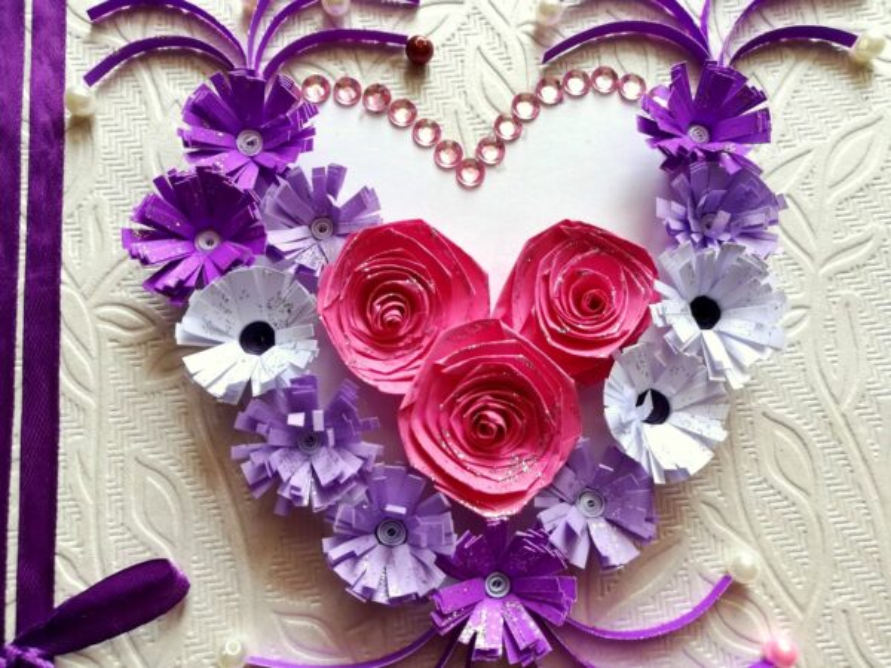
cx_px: 446
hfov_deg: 67.3
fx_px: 669
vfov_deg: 53.1
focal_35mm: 26
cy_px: 334
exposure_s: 1/100
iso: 64
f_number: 2.2
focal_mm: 3.83
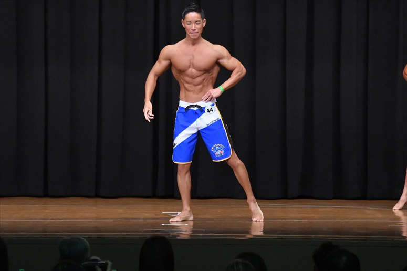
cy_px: 136
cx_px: 204
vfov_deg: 6.3
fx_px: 2452
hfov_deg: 9.5
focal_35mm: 217
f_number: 5.6
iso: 8000
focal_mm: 145
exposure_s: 1/400
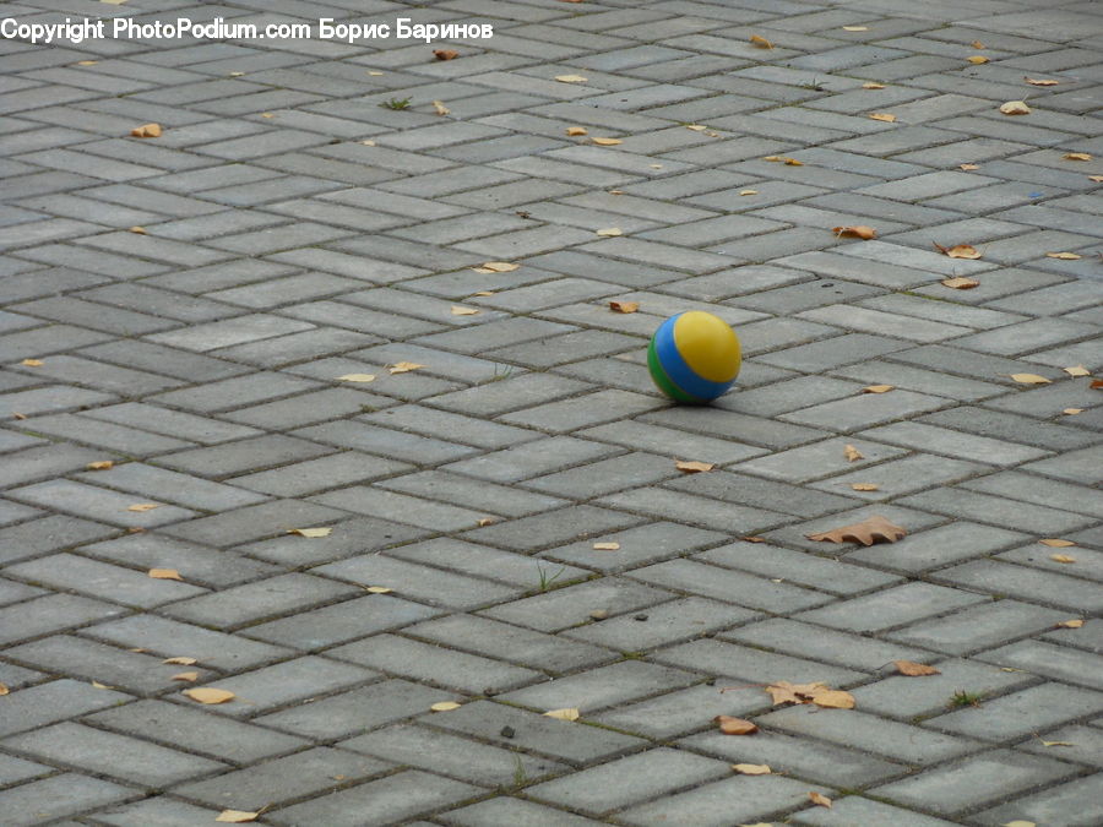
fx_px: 6978
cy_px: 414
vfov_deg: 6.8
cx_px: 552
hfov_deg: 9.0
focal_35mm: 219
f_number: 5.8
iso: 80
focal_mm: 39.1
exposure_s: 1/80
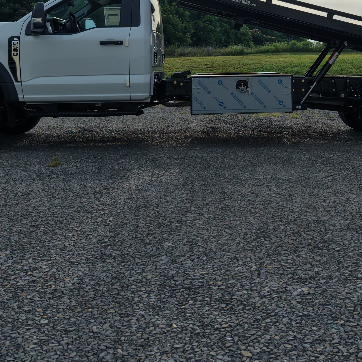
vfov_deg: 30.3
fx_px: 651
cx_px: 282
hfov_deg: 30.4
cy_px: 68
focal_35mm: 55
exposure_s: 1/8000
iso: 310
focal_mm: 8.67
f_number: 1.8
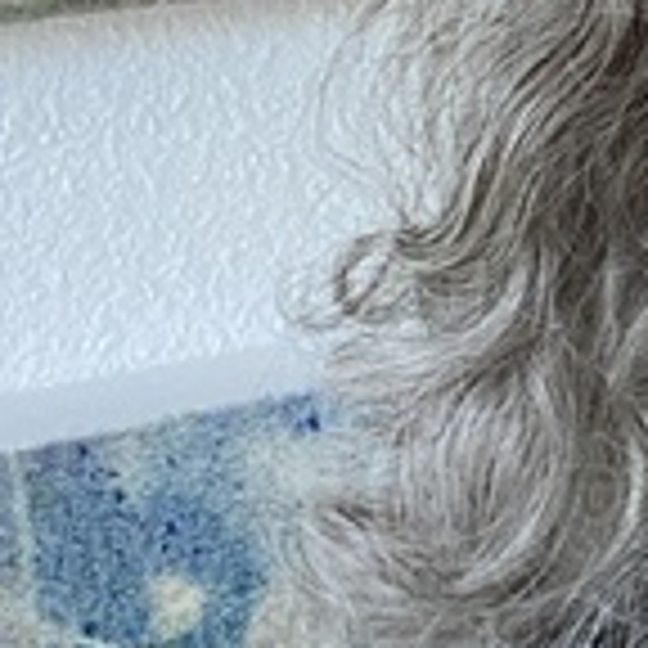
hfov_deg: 11.3
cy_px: -351
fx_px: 3113
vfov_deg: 11.4
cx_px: 1048
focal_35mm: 147
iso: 160
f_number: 2.2
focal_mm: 2.71
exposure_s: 1/60
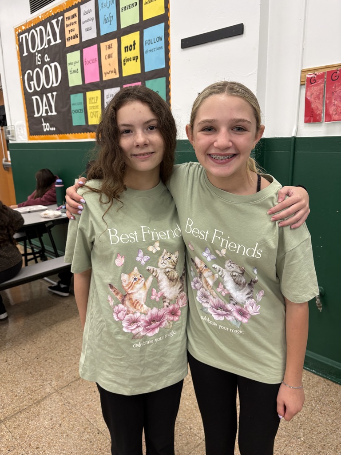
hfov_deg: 53.1
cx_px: 170
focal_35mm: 26
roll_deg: +1.0
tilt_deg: -13.5
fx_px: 341
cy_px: 228
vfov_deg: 67.3
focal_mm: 5.96
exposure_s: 1/60
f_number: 1.6
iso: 125
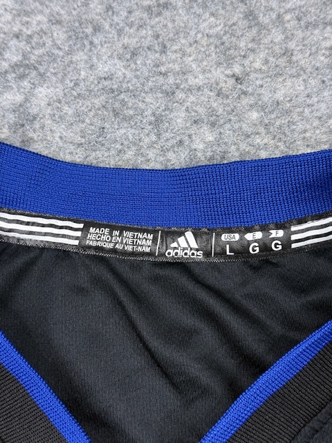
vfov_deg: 39.7
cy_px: 222
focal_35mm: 48
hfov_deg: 30.3
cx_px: 166
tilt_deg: -50.5
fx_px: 614
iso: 125
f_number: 1.78
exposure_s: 1/100
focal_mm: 6.76
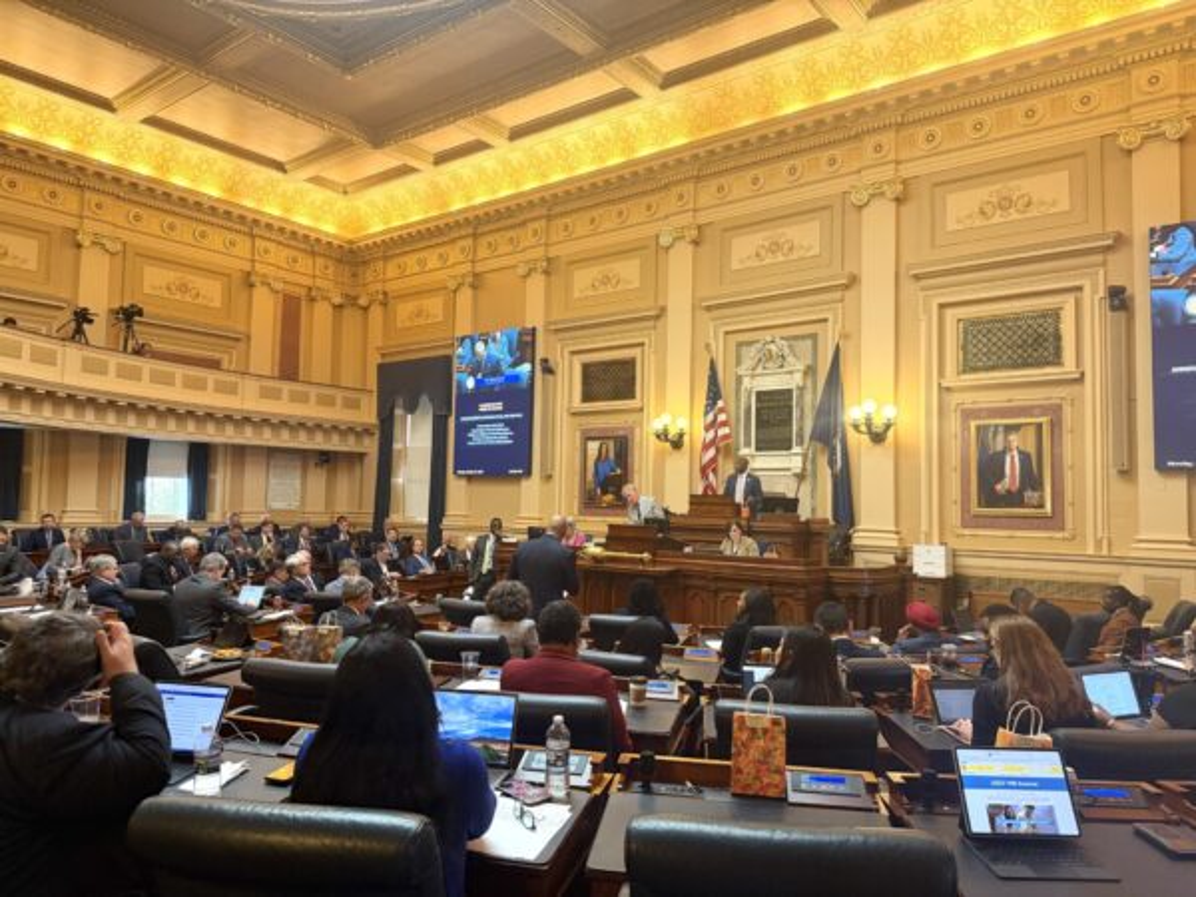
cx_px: 598
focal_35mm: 24
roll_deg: -0.3
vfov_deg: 56.8
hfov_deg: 71.6
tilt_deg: +3.4
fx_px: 829
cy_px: 448
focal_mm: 6.76
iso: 400
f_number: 1.78
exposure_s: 1/120
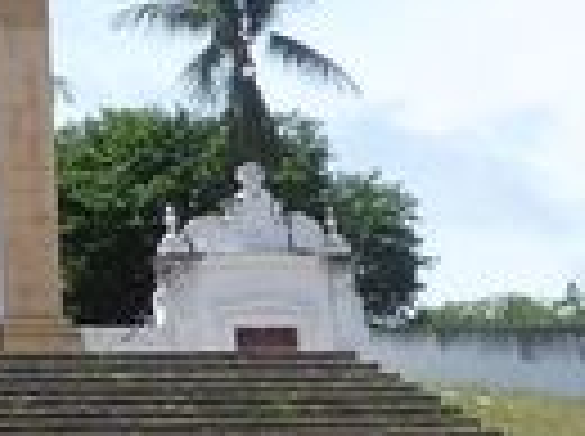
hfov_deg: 9.2
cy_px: 288
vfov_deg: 7.5
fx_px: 3323
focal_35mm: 197
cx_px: -711
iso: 80
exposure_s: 1/800
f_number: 3.5
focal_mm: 5.4
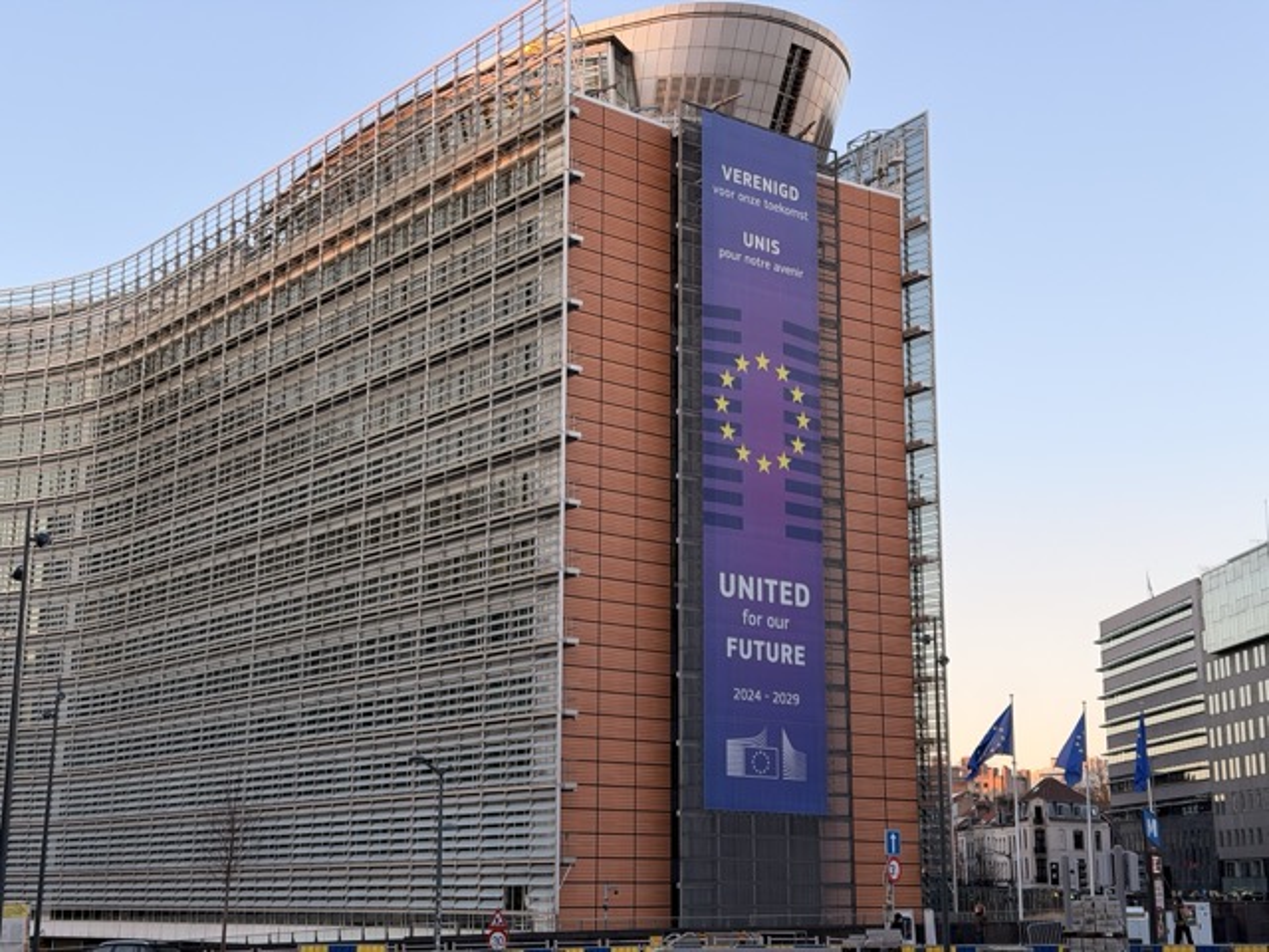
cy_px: 476
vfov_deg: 30.3
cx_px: 634
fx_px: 1760
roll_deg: +0.1
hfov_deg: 39.7
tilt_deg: +12.6
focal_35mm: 48
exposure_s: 1/227
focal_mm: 6.76
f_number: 1.78
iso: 64
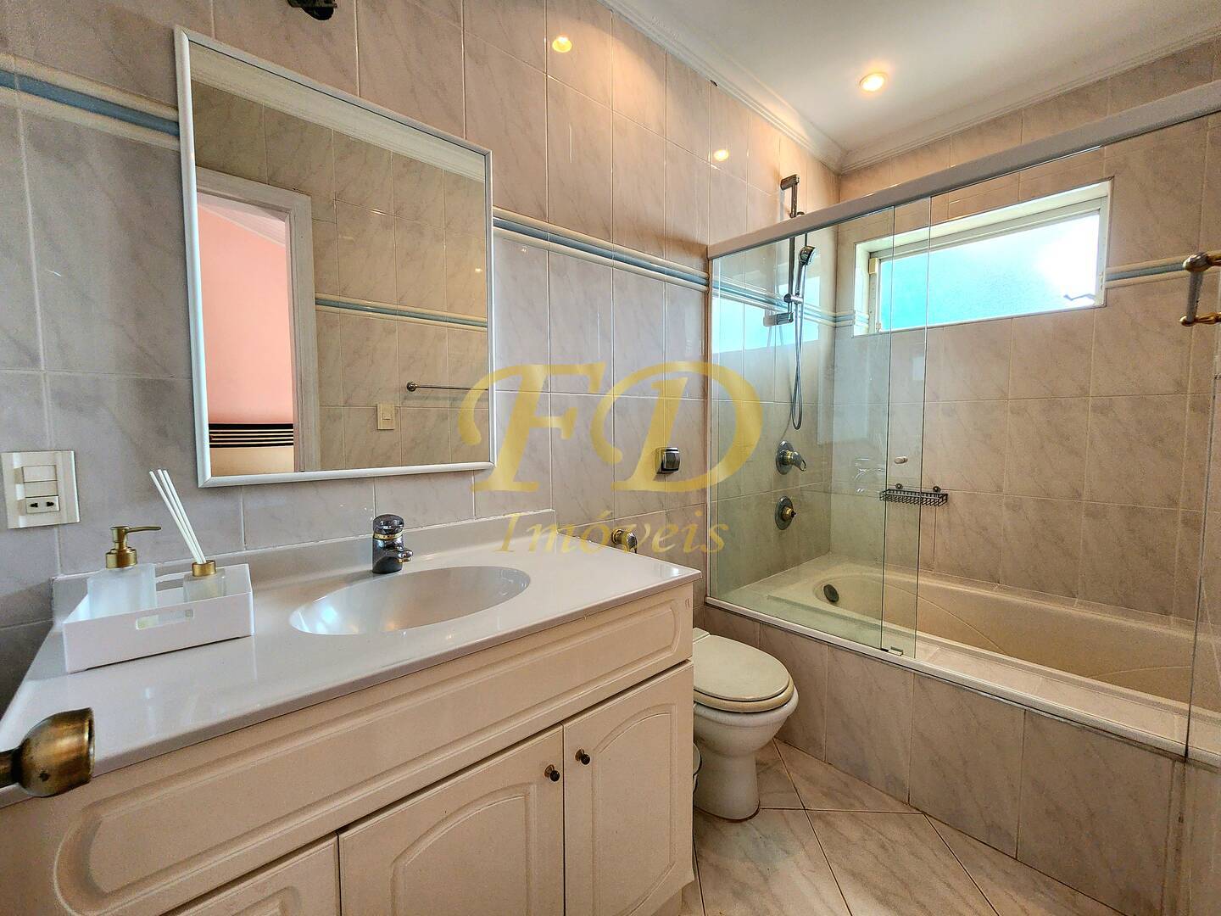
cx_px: 610
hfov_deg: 106.2
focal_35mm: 13
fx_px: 459
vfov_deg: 89.9
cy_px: 458
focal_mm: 2.2
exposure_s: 1/60.2
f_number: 2.2
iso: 160
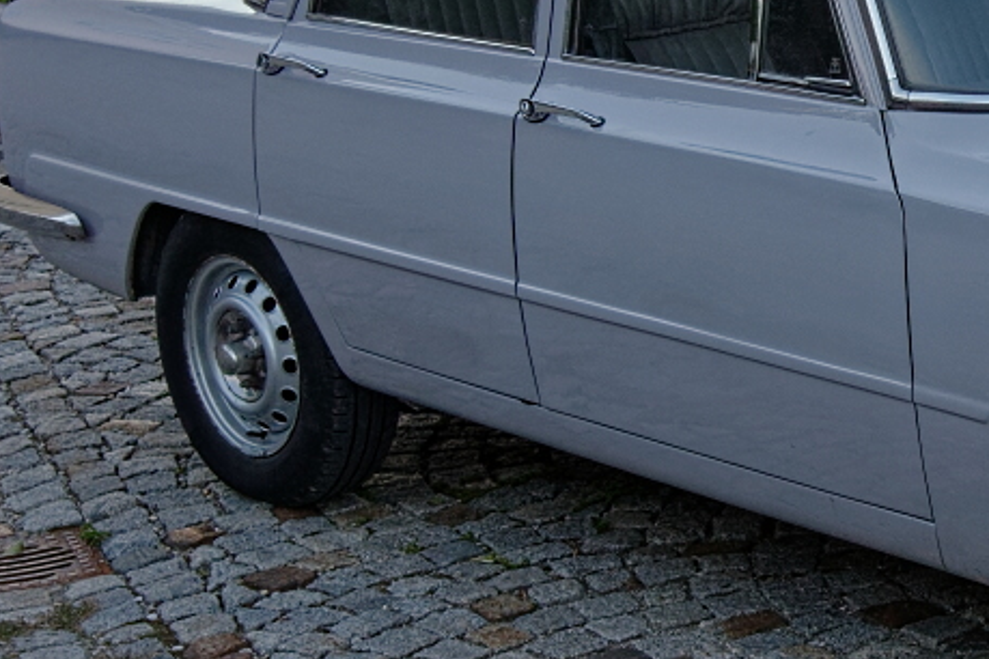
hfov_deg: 17.3
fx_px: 3159
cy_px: 167
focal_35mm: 115
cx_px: 1062
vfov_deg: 11.9
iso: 2200
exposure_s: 1/400
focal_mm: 44
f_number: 7.1
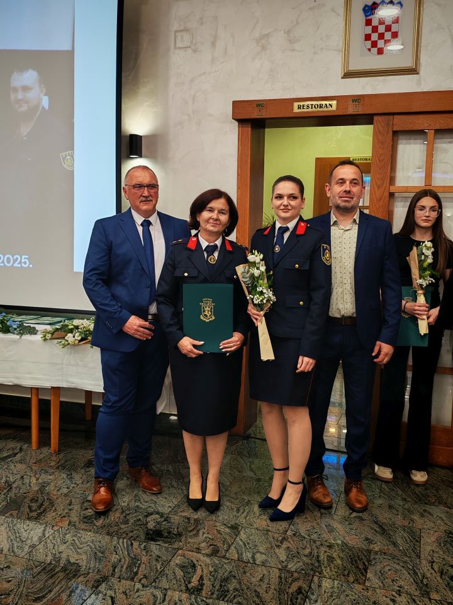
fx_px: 628
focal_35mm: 36
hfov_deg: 39.7
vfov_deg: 51.4
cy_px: 302
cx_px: 226
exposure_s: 1/100
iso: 400
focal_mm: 6.12
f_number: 1.9
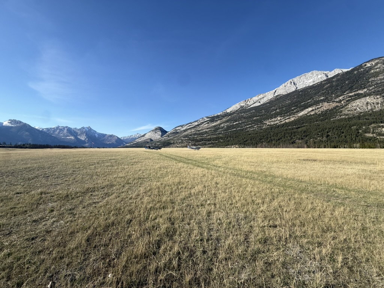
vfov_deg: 85.7
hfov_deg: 102.1
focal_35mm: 14
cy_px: 144
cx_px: 192
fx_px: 155
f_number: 2.2
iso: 50
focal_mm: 2.22
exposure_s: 1/1848
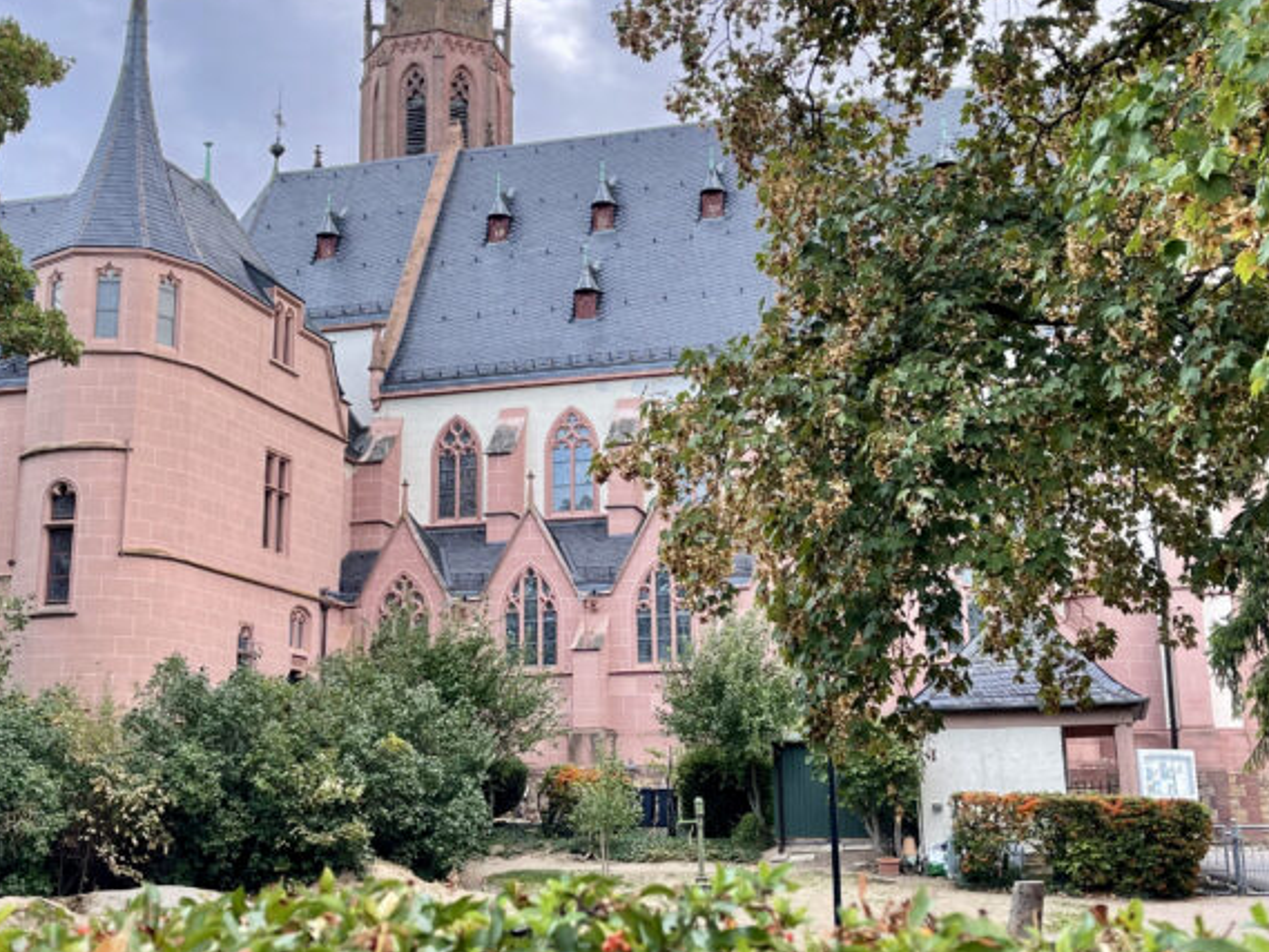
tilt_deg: +14.5
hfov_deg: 42.0
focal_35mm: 45
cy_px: 395
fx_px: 1650
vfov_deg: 32.1
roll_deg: -0.4
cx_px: 542
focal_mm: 5.1
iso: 40
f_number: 1.6
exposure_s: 1/121
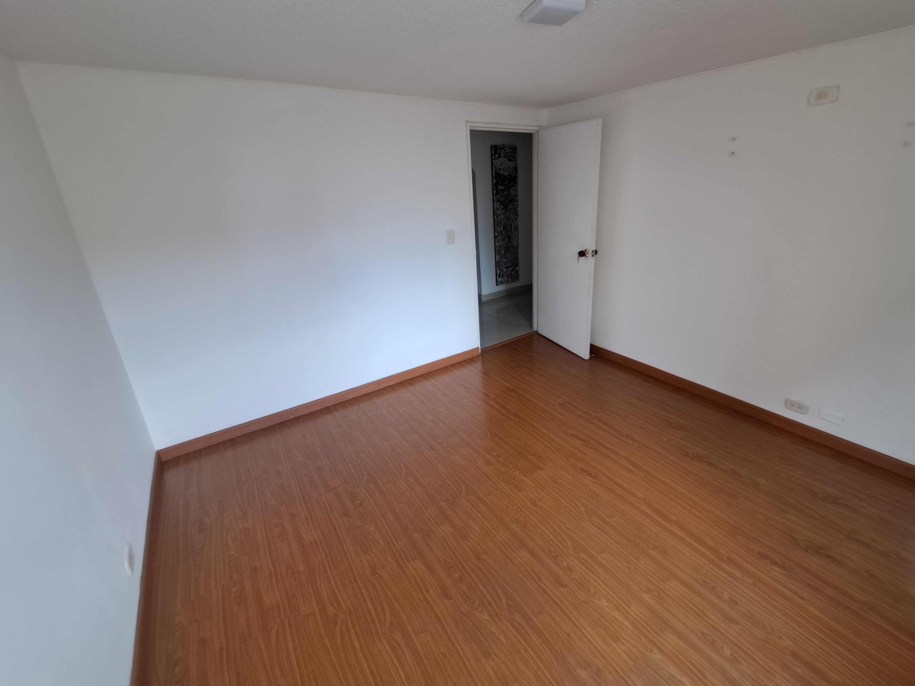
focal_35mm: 14
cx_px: 491
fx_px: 370
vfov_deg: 85.6
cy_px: 323
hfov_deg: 101.9
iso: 64
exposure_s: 1/40
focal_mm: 1.74
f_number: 2.2
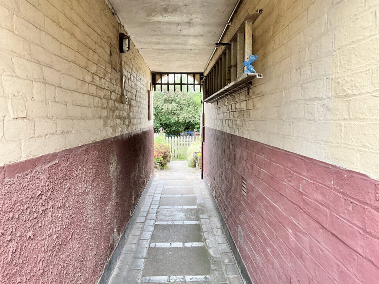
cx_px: 190
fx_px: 318
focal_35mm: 29
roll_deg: +0.7
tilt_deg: -4.6
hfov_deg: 61.7
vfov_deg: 48.2
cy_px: 142
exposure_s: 1/122
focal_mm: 3
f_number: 1.8
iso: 50
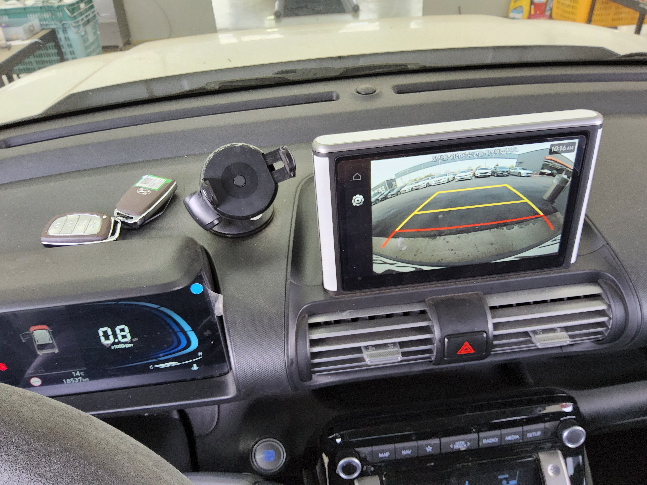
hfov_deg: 69.4
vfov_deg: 54.9
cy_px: 242
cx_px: 324
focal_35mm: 25
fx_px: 467
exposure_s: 1/120
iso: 250
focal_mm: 3.08
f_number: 2
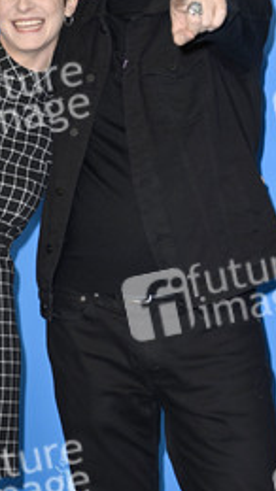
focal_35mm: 145
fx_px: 1889
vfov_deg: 14.8
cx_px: 47
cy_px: 202
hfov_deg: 8.3
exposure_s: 1/200
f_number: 5.3
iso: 800
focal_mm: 90
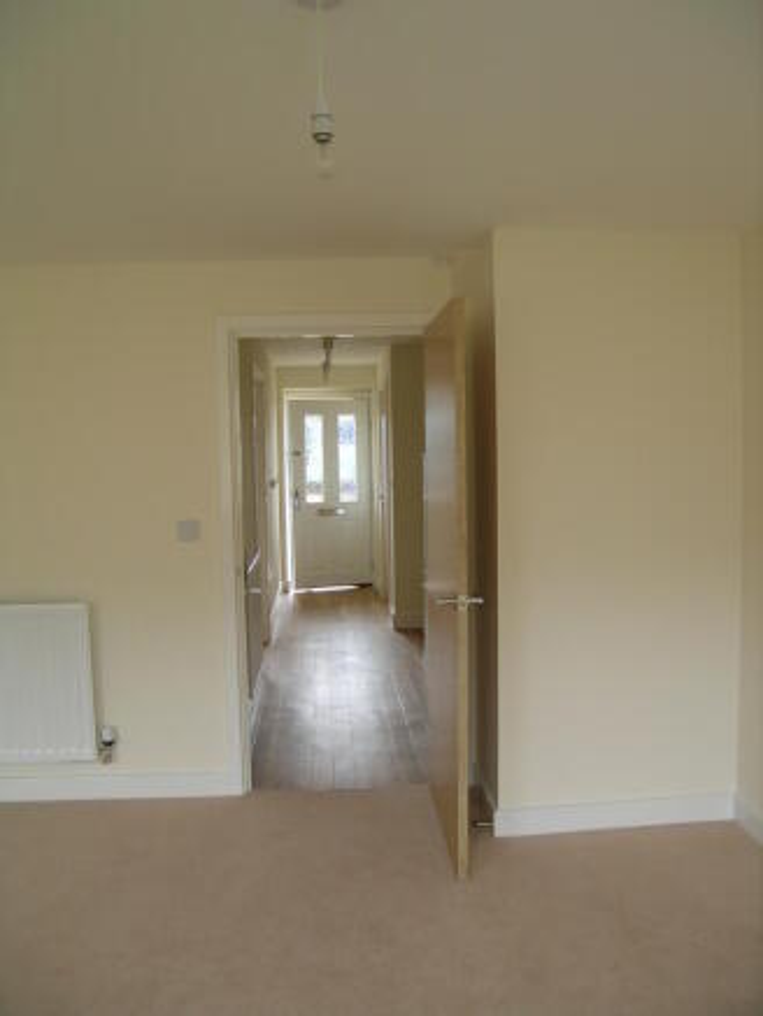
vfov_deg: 63.4
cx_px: 382
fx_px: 822
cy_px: 508
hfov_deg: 49.8
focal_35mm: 28
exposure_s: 1/62.2
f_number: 2.8
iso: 50
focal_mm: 5.8
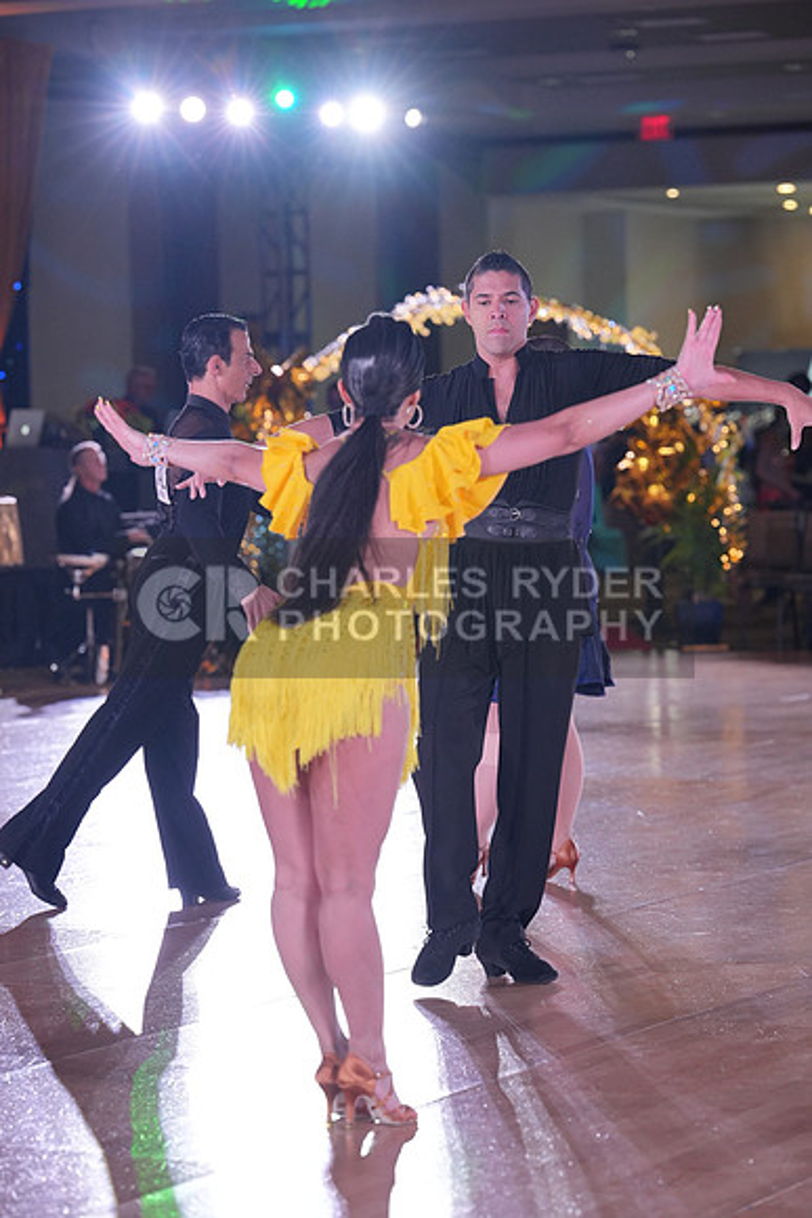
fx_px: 3922
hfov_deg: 11.8
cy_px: 609
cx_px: 406
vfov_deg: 17.6
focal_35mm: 116
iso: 1600
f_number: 4
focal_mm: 116
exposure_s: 1/400
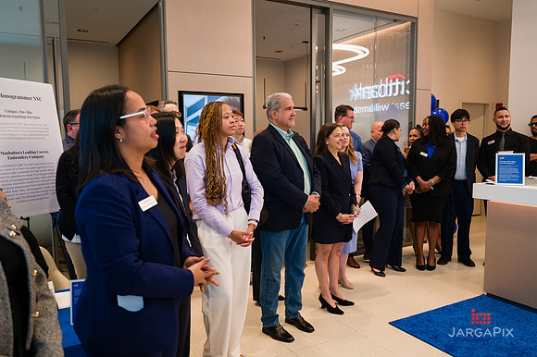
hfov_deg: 63.2
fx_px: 437
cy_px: 178
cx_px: 268
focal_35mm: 29
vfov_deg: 44.5
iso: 400
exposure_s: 1/200
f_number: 3.2
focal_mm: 28.5
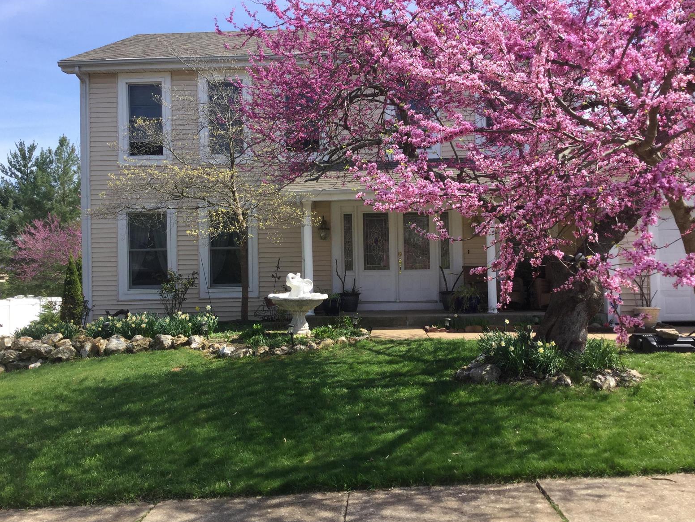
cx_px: 344
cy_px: 266
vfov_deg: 44.2
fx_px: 643
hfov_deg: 56.8
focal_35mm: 32
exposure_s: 1/599
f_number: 2.4
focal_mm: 3.3
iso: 25
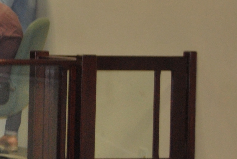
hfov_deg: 7.8
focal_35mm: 246
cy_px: 56
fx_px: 1621
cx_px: -302
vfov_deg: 5.6
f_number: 5.3
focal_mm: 36
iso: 200
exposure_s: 1/60
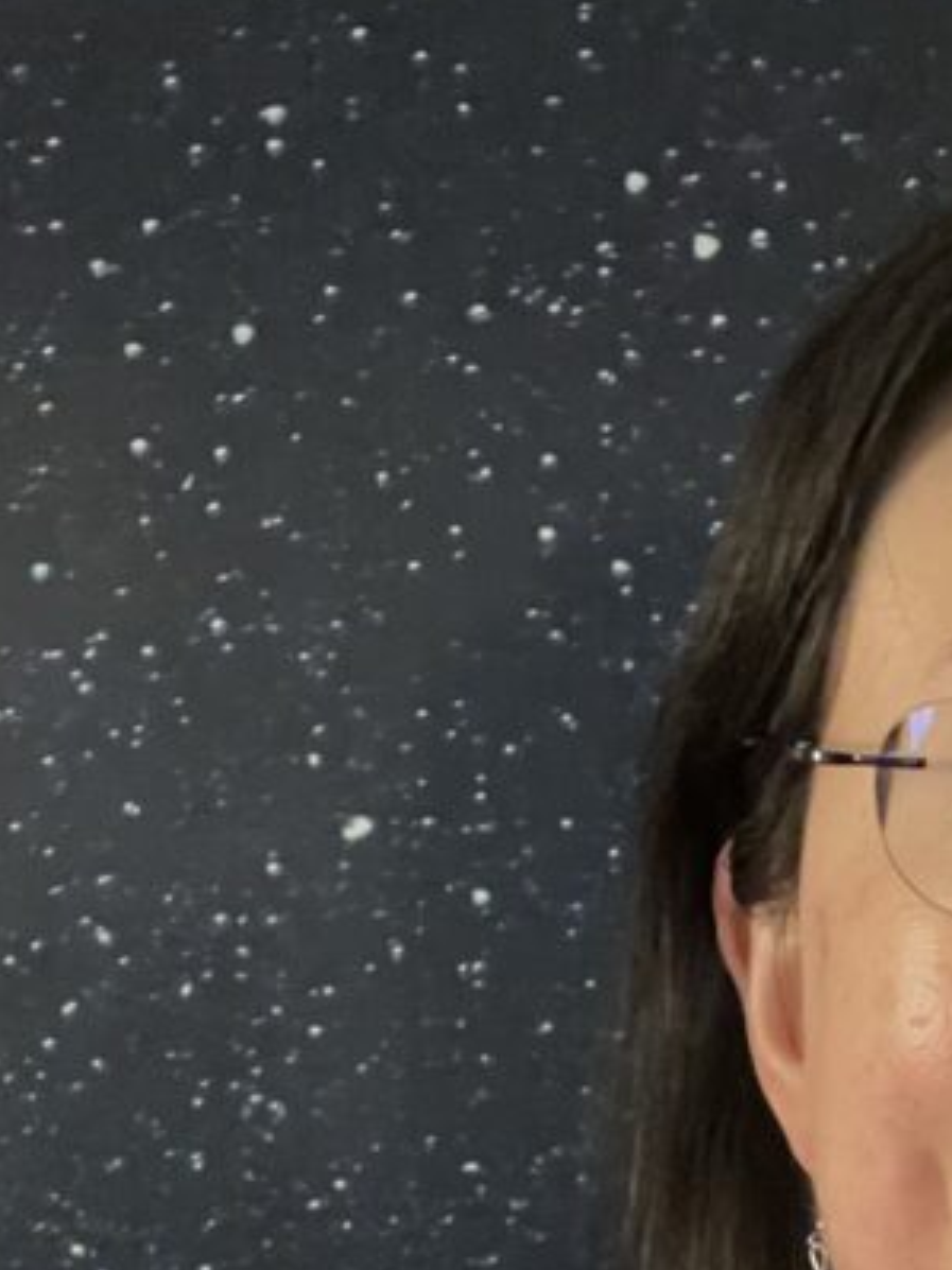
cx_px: 1194
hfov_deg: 18.0
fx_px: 2825
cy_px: 1436
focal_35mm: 77
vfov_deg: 23.6
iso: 800
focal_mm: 2.71
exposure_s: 1/18
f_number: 2.2
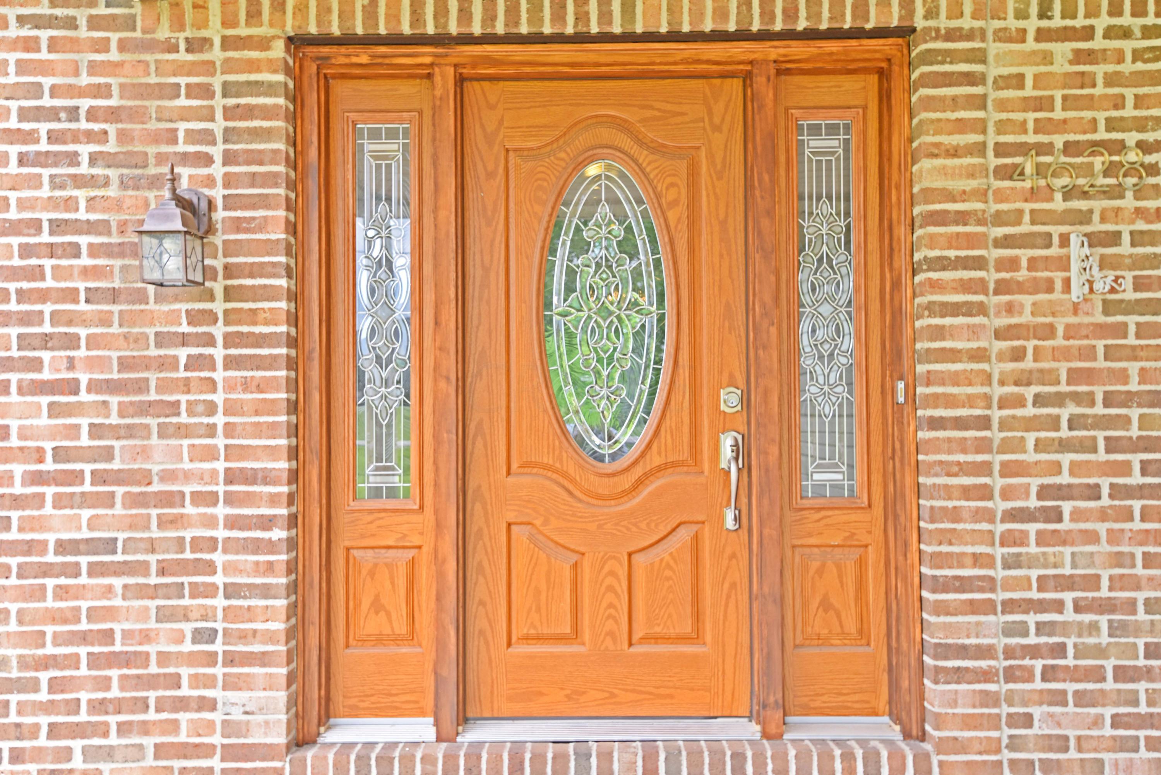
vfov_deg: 43.6
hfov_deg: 61.9
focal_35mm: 30
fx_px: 968
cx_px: 580
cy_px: 388
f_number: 6.3
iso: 400
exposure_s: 1/160
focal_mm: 30
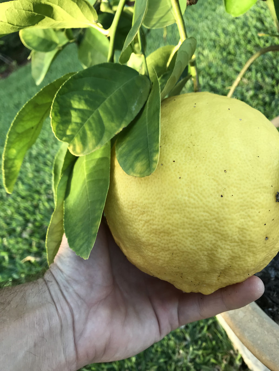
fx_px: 301
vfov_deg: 63.4
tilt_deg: -32.3
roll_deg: +31.6
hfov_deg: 49.7
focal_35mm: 28
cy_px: 186
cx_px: 140
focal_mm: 3.99
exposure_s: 1/60
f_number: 1.8
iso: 25
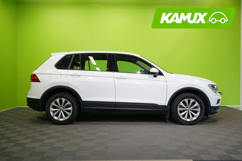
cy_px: 80
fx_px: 215
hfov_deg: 58.7
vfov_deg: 41.1
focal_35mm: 32
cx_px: 121
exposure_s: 1/40
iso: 500
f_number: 6.3
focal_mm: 32
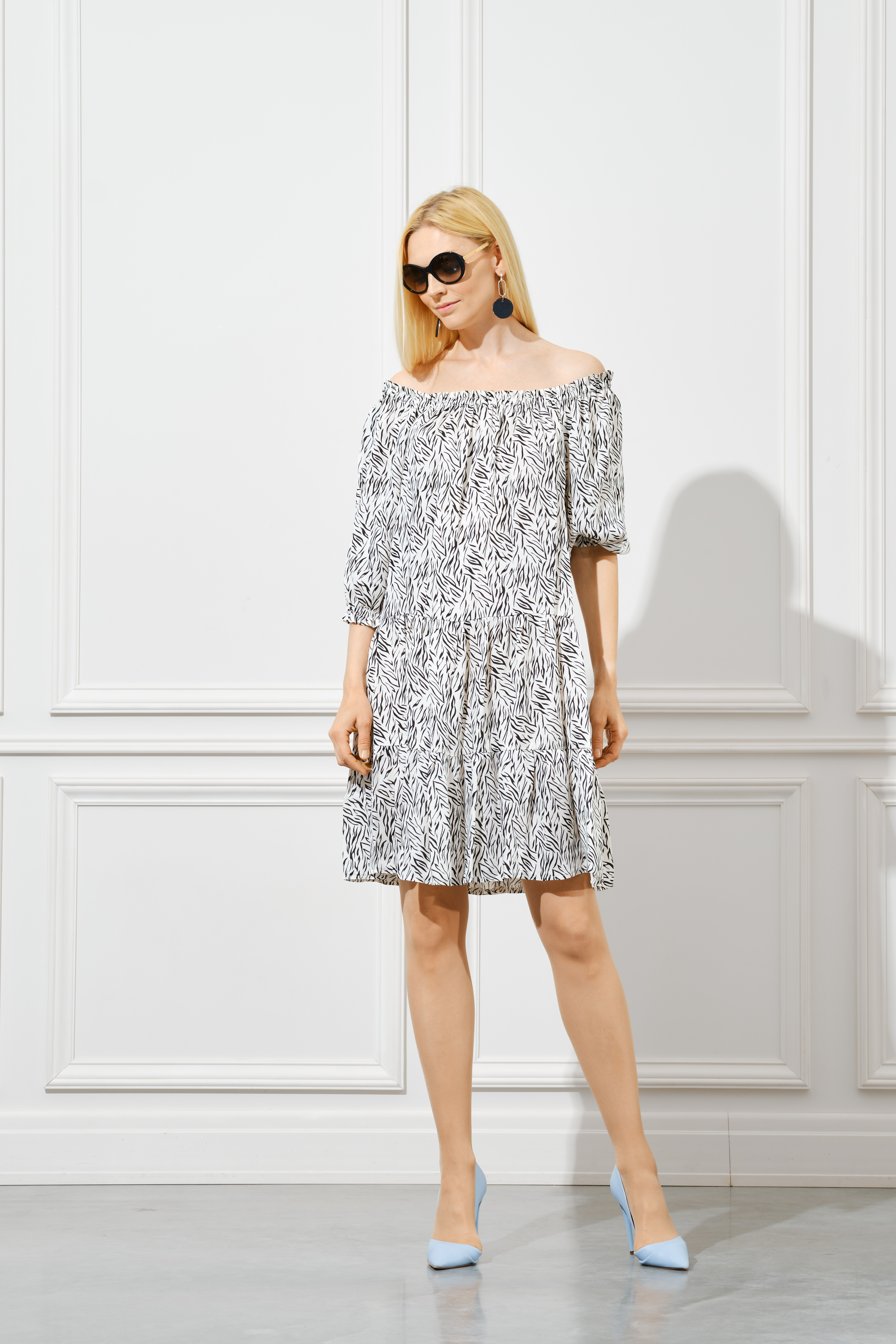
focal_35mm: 75
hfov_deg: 18.2
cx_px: 448
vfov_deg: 27.0
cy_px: 672
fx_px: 2800
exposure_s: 1/160
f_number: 8
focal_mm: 50
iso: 160
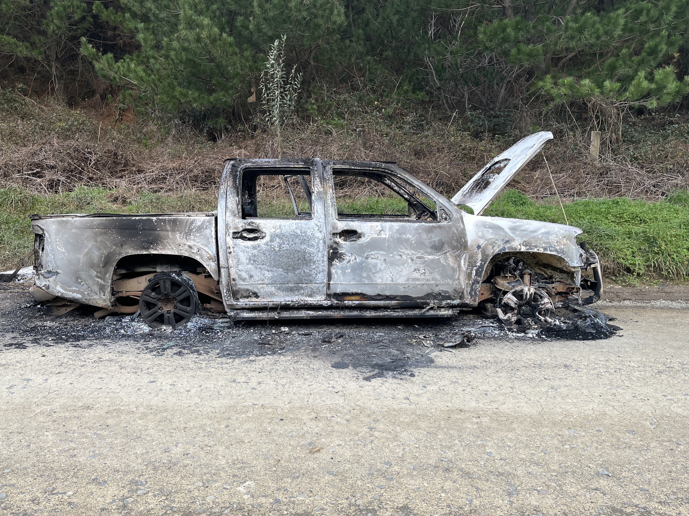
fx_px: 577
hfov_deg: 61.7
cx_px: 345
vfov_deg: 48.2
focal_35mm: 29
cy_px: 244
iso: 50
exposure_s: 1/122
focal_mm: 5.1
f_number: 1.6
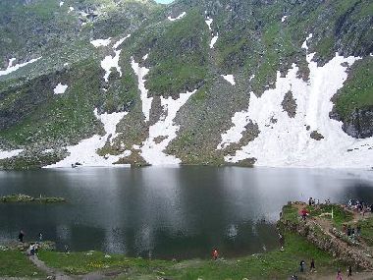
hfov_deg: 54.0
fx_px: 366
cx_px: 186
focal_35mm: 34
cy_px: 140
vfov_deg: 41.8
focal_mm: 5.6
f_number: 5.6
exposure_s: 1/125
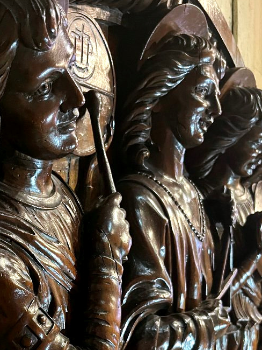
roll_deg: +1.6
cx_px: 50
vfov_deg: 38.4
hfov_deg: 29.6
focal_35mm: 48
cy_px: 272
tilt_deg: -7.7
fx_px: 484
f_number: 1.6
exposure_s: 1/25
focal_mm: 5.1
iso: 500
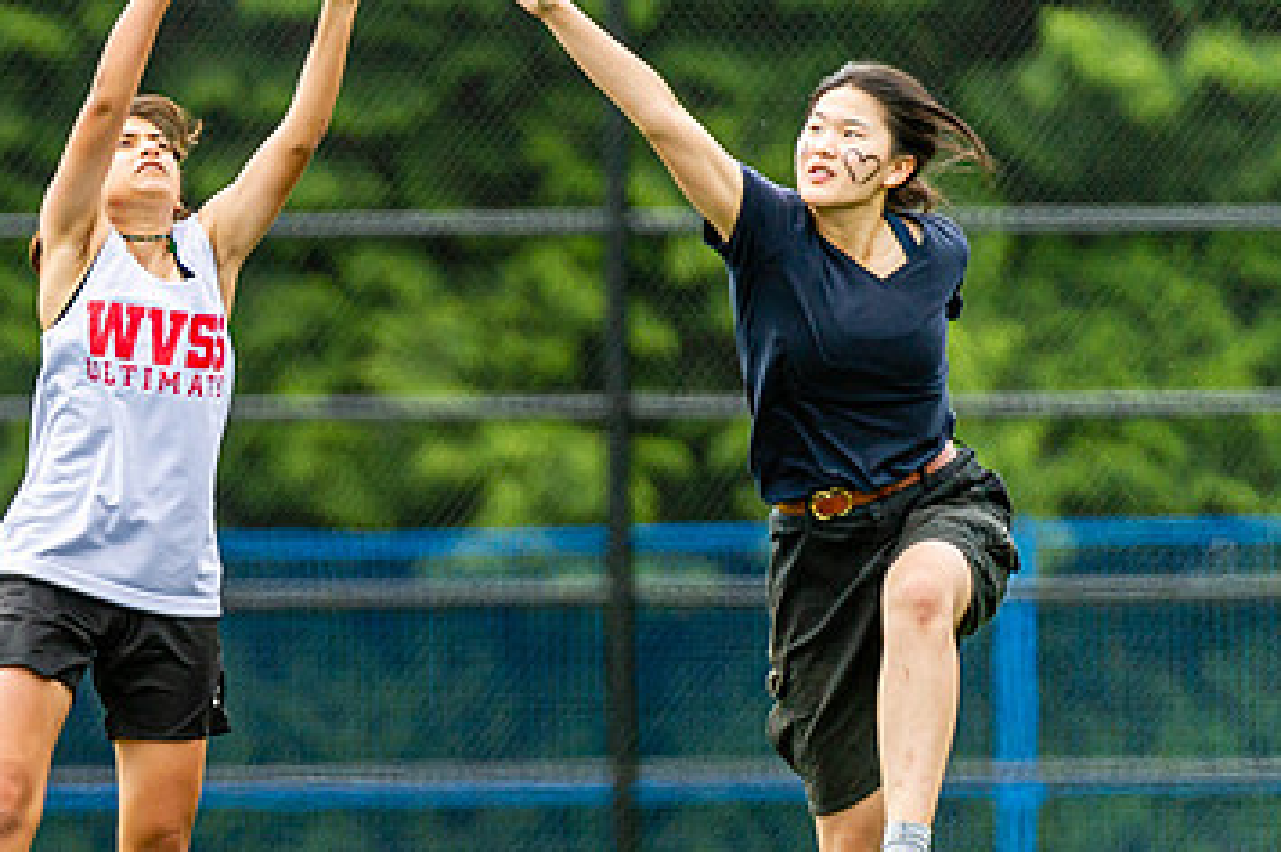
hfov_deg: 2.1
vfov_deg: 1.4
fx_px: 34412
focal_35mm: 968
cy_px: 702
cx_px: 224
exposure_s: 1/1000
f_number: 4
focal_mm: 400
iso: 360
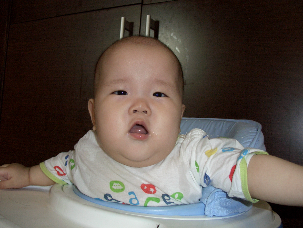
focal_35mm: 34
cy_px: 112
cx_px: 148
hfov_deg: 53.9
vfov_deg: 41.8
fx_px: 298
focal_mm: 7.1
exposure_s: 1/60
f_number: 2.8
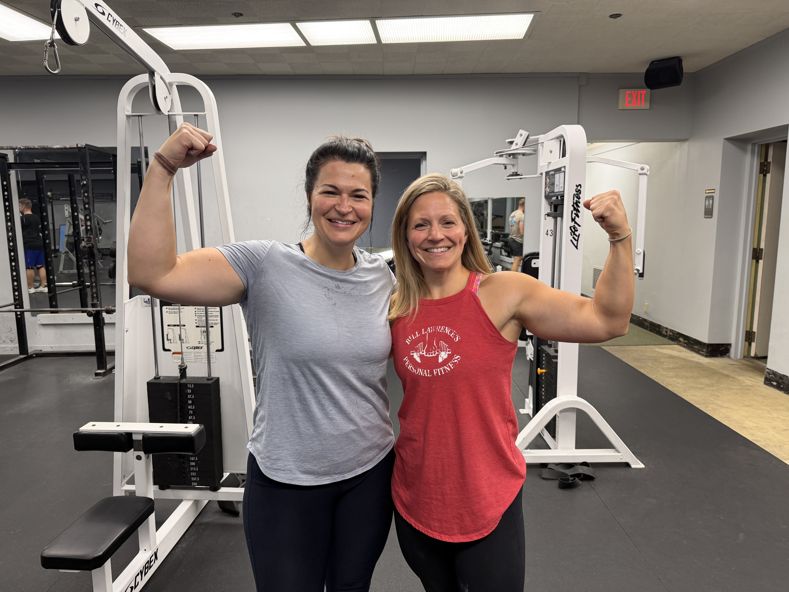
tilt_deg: -8.3
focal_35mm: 24
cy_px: 296
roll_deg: -0.4
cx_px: 394
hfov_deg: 71.6
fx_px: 547
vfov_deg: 56.8
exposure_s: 1/60
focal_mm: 6.76
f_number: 1.78
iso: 160
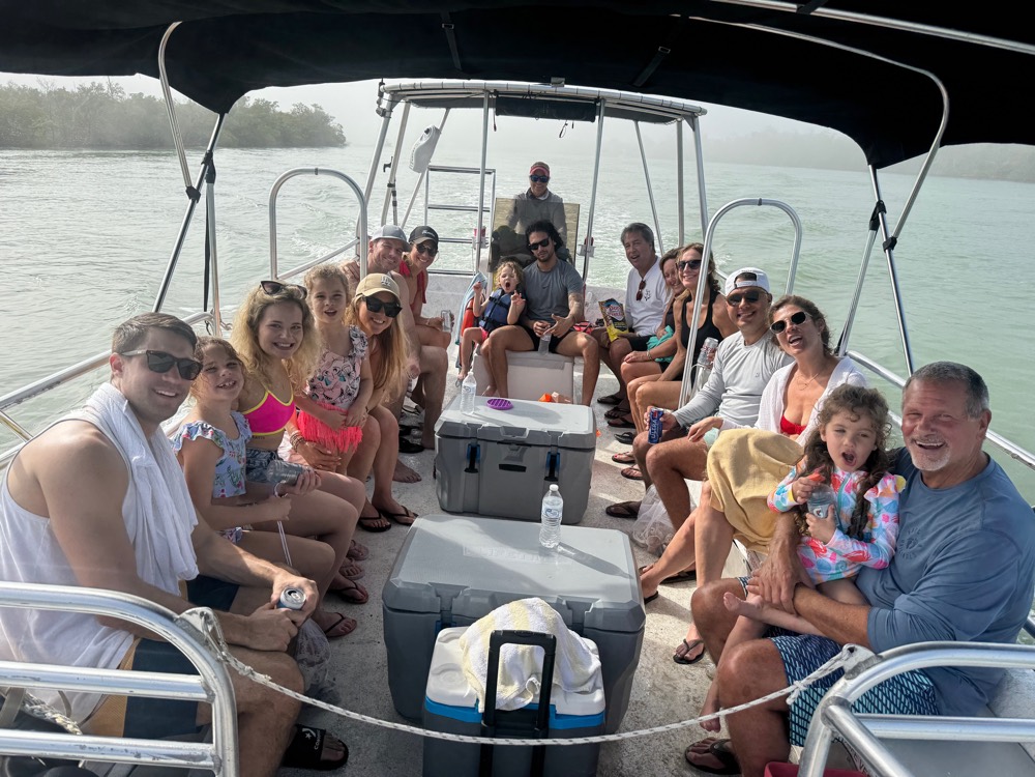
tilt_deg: -20.6
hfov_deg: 71.6
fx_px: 718
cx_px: 518
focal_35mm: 24
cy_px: 388
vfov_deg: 56.8
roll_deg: -2.2
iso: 80
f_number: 1.78
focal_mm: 6.76
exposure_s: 1/4608
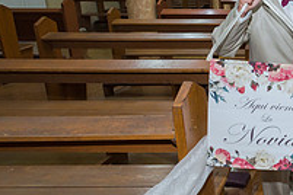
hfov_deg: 31.3
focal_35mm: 49
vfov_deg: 27.5
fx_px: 399
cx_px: 380
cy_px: 82
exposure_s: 1/100
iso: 1600
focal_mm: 17
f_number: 3.5
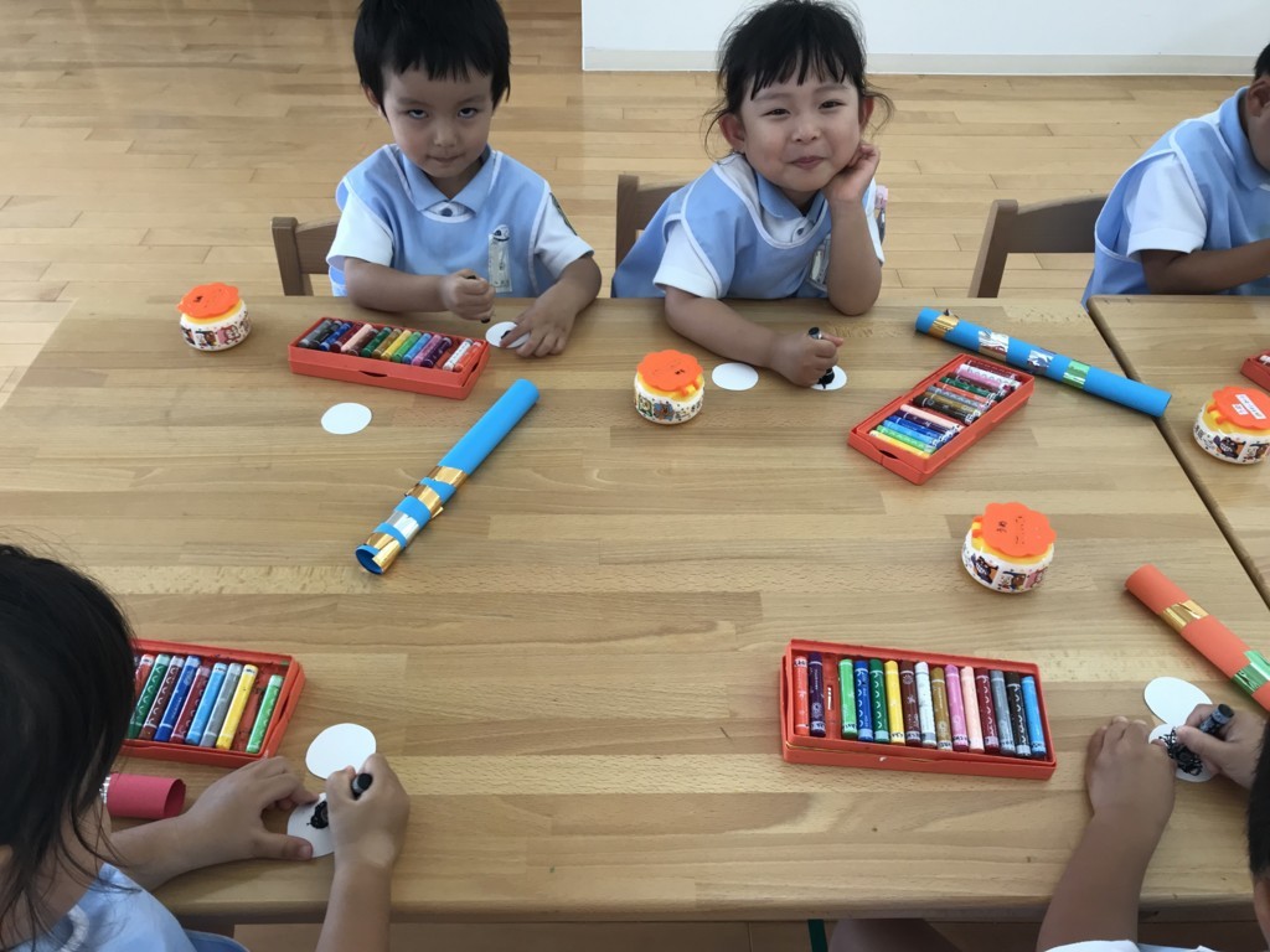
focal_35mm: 28
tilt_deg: -42.0
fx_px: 1027
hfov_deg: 63.4
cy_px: 476
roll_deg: -0.4
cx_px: 635
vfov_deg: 49.7
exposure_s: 1/60
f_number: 1.8
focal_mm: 3.99
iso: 32
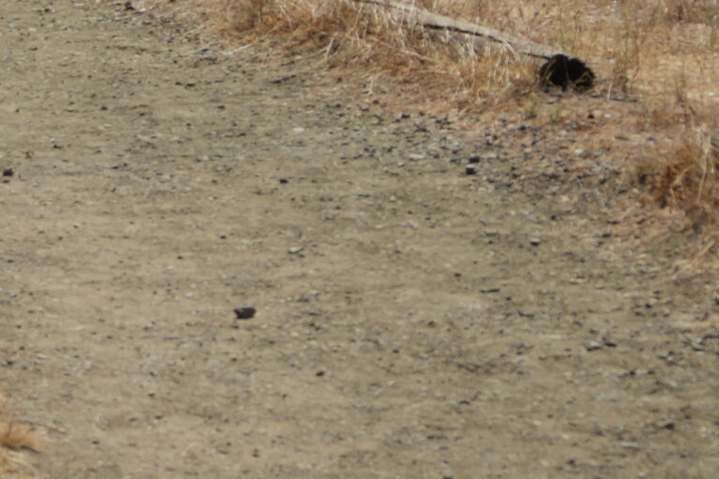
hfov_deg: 7.0
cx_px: -956
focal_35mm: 281
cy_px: -737
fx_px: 5610
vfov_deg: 4.7
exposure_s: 1/250
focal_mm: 50
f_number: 8
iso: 100
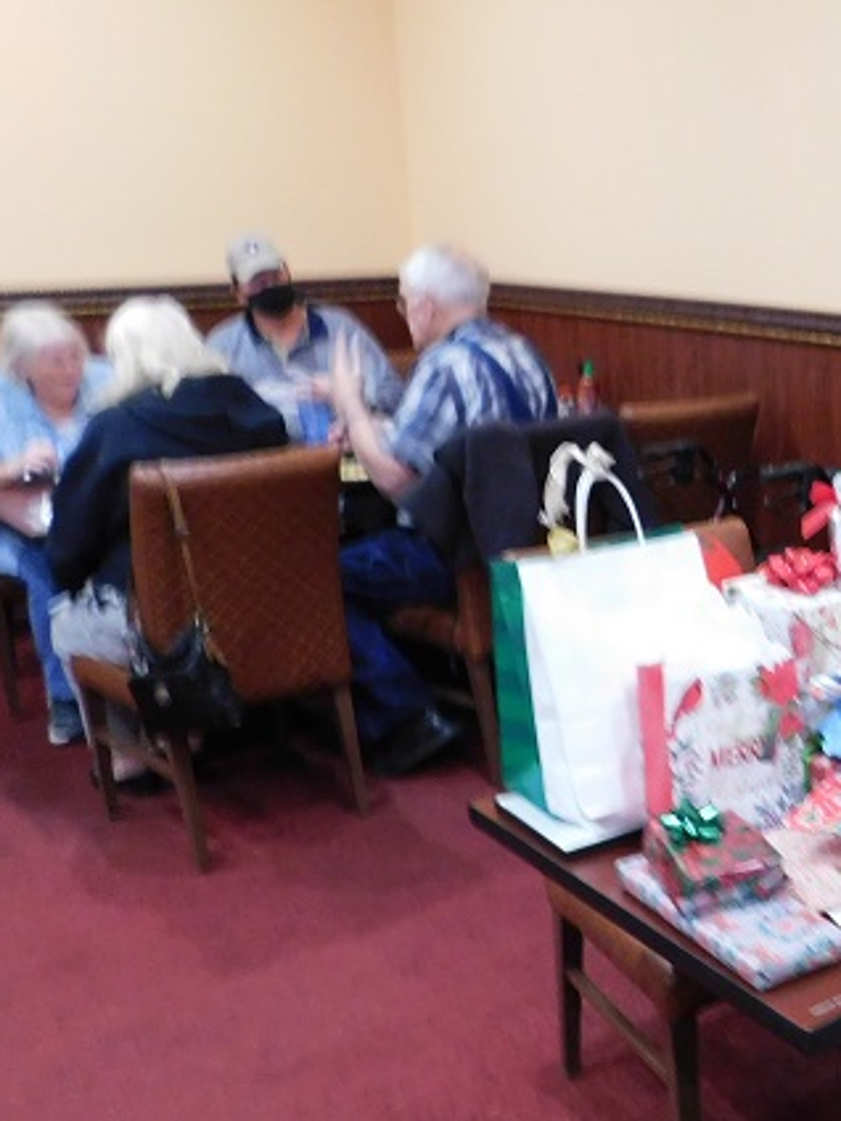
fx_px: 1458
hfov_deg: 28.1
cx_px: 1013
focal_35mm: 45
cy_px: 641
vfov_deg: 42.0
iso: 400
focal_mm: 4
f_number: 3
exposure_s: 1/8
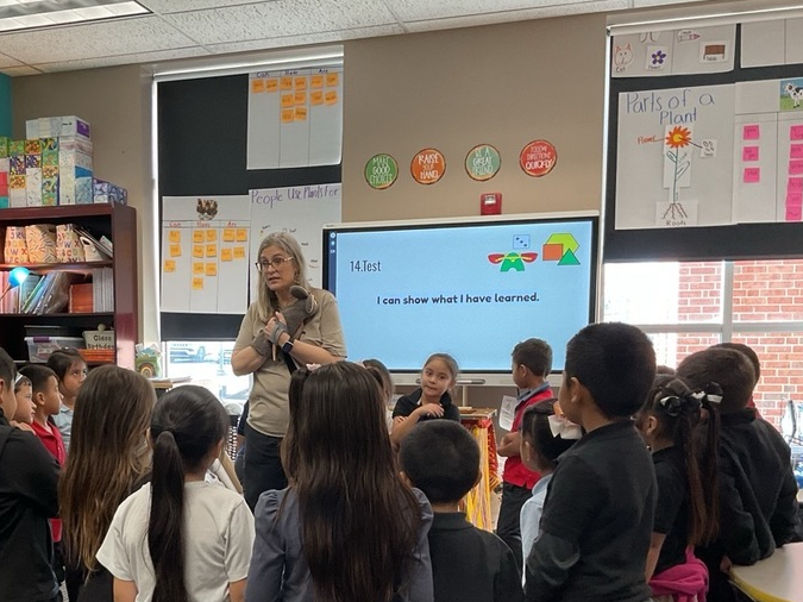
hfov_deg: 42.3
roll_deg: +0.8
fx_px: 1021
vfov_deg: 32.3
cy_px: 439
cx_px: 259
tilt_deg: -5.5
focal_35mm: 44
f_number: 1.8
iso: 80
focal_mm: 3
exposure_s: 1/60
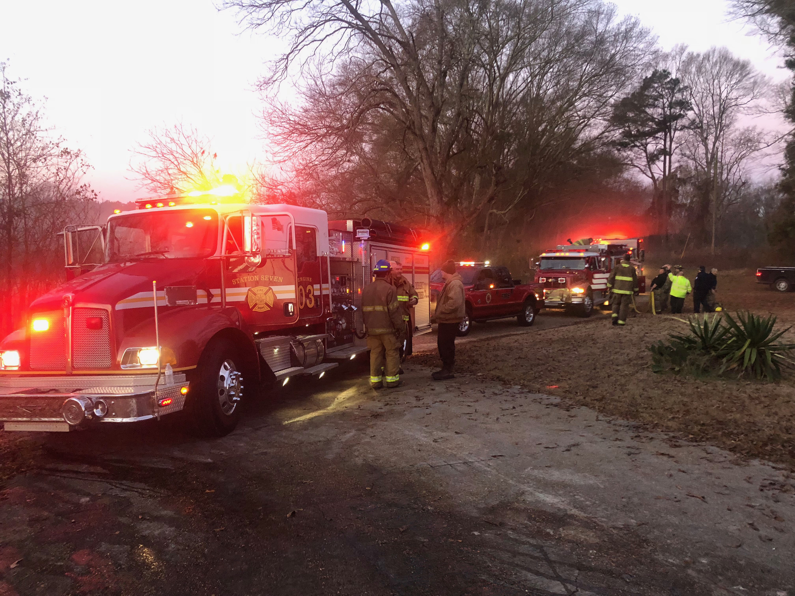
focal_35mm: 28
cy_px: 298
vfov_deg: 49.7
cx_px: 398
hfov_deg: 63.4
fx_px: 643
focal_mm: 3.99
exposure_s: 1/15
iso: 64
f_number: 1.8
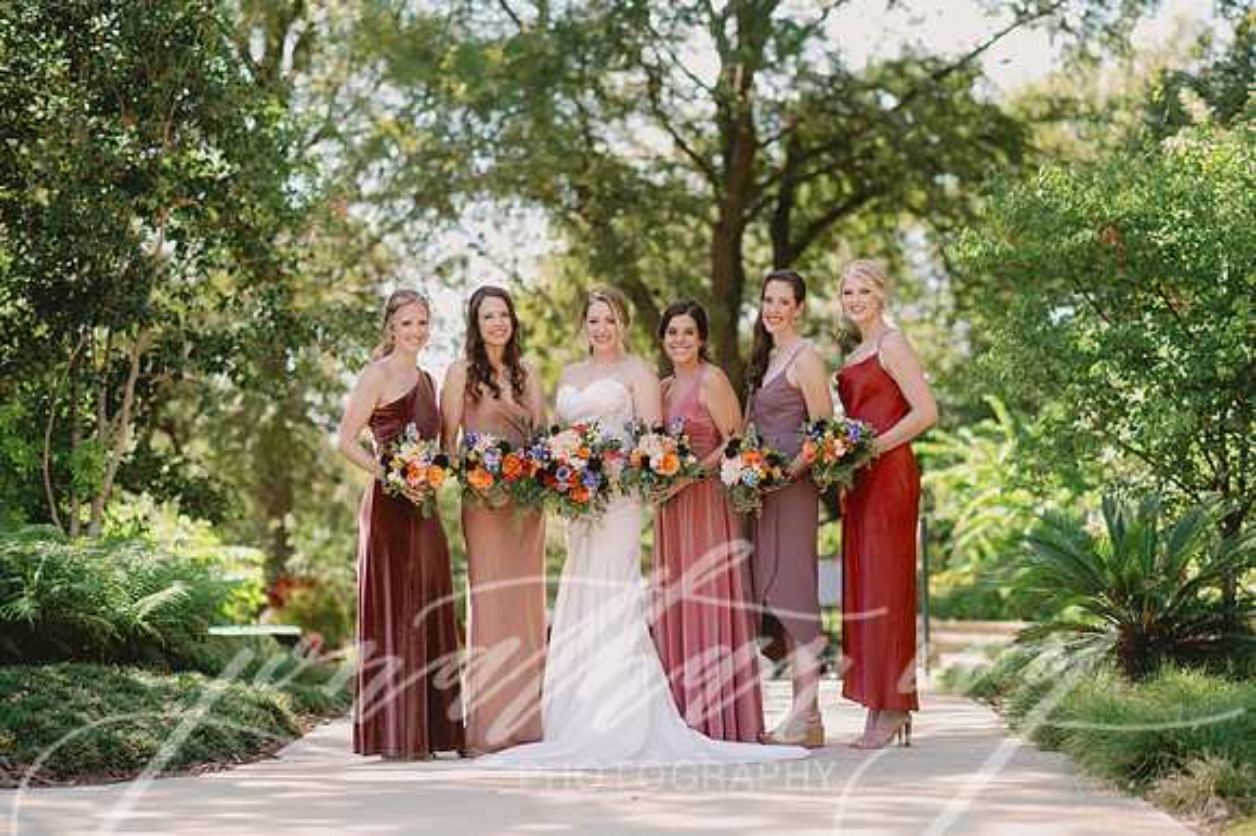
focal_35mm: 85
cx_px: 628
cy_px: 418
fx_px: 2964
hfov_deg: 23.9
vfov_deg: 16.1
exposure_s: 1/640
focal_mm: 85
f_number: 2.2
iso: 100
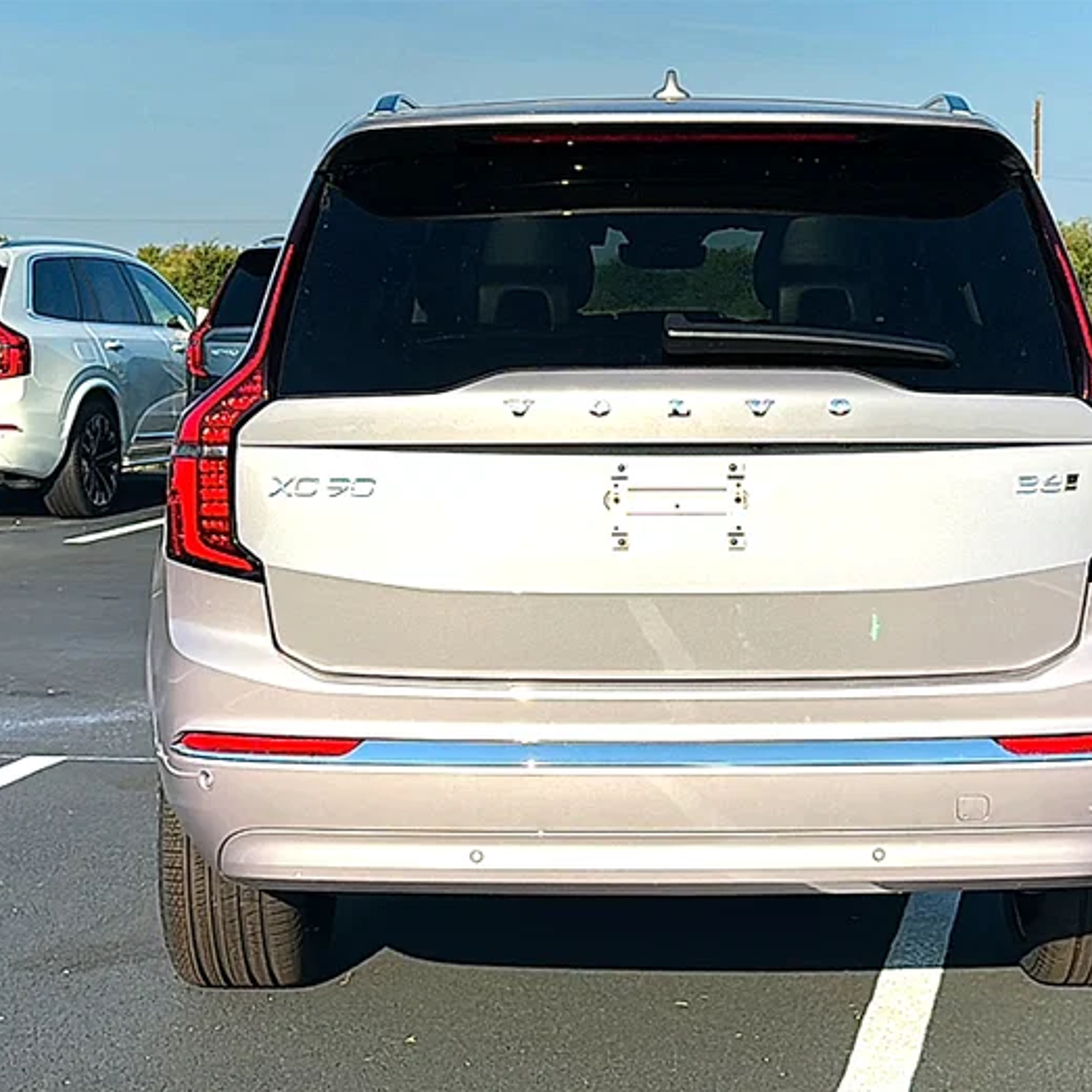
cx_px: 683
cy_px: 546
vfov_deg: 29.6
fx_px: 2070
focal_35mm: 58
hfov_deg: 29.4
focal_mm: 6.86
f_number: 1.78
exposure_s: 1/7692
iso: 80
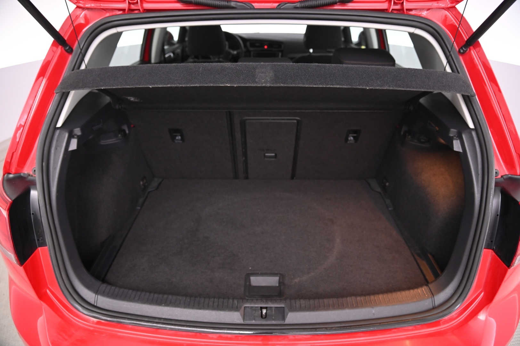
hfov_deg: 73.8
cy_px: 173
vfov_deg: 53.1
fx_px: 346
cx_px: 260
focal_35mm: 24
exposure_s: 1/25
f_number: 4
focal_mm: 24
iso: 2000
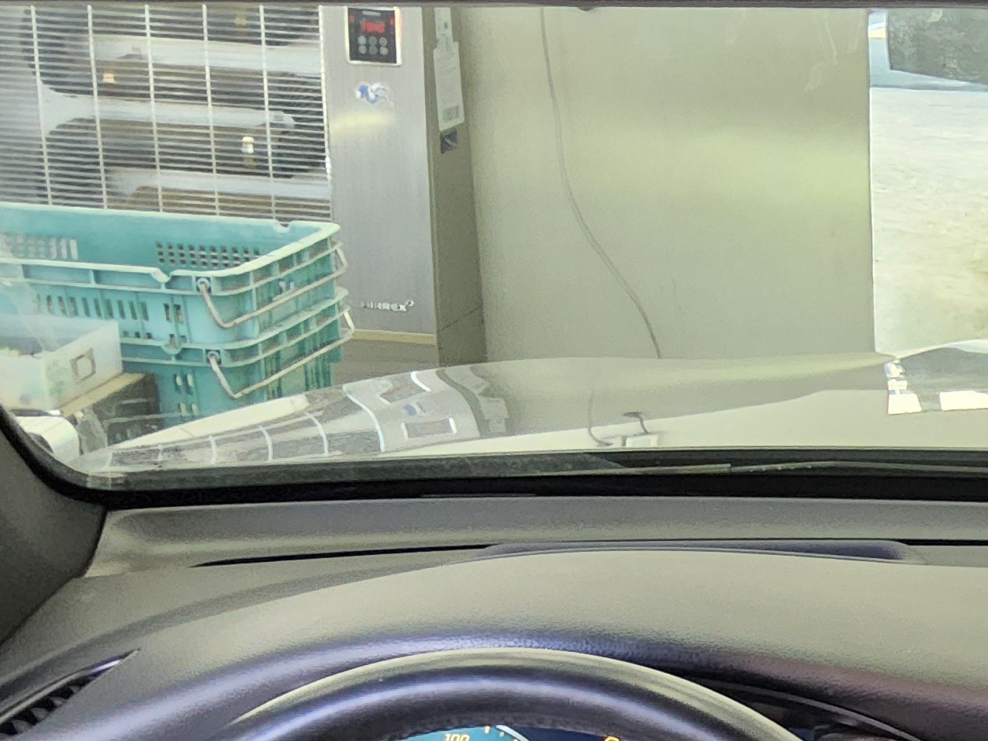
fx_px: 2312
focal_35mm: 81
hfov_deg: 21.7
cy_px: 954
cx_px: 1292
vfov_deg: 17.2
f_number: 2
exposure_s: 1/120
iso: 400
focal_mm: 3.08
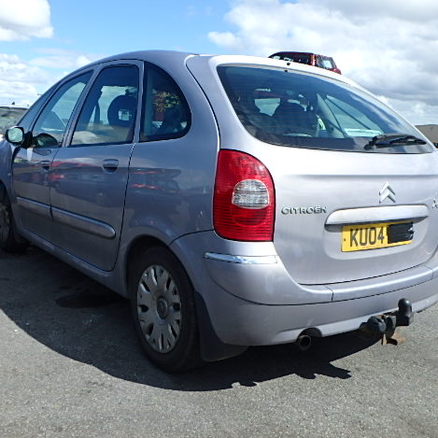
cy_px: 218
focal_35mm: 35
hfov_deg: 47.2
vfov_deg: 47.2
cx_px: 217
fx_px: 501
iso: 125
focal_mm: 5.2
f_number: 4.6
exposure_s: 1/640
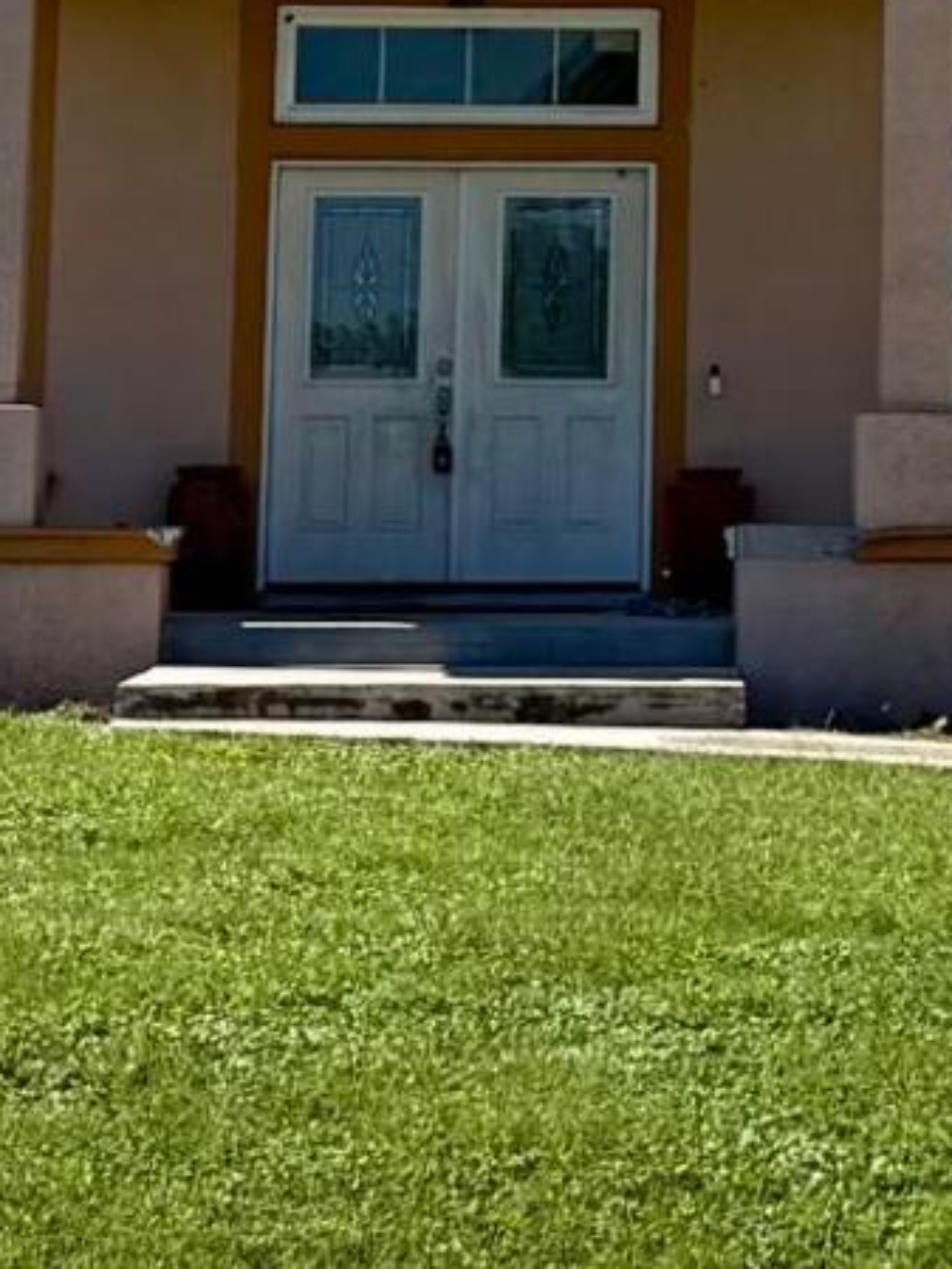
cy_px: -605
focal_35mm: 154
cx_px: 969
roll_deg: -0.4
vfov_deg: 12.2
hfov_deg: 9.6
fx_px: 5644
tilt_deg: +11.2
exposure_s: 1/6173
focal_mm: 6.76
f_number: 1.78
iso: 80
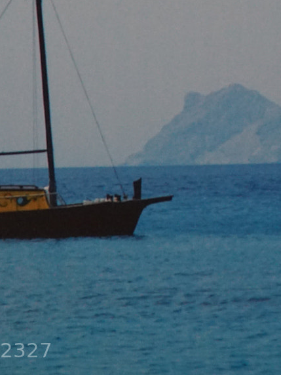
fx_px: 1310
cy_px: 52
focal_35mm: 121
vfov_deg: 16.1
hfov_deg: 12.2
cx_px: 233
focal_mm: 30
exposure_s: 1/160
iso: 1000
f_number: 4
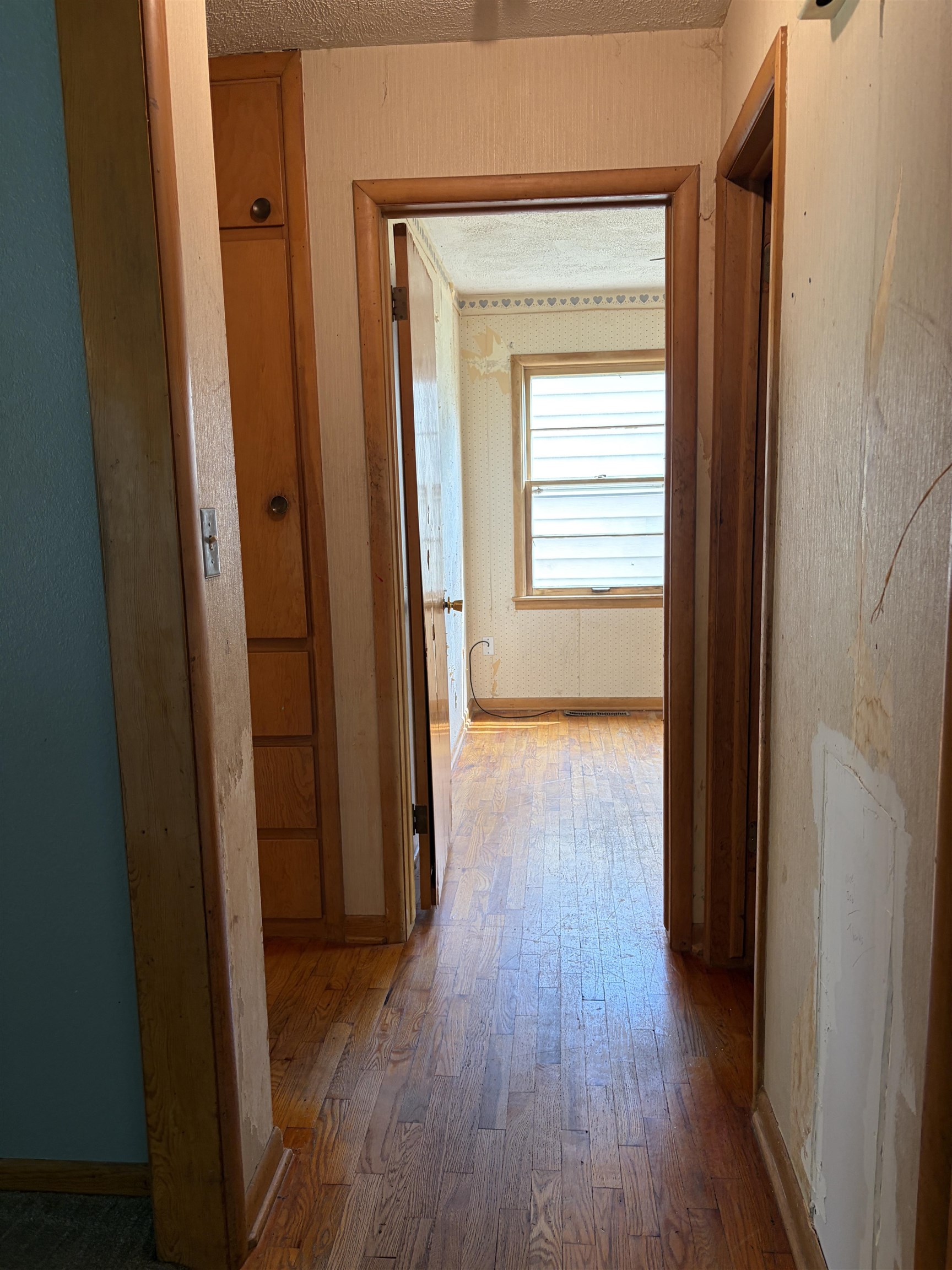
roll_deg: +3.0
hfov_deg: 53.1
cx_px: 476
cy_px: 635
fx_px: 953
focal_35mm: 26
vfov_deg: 67.3
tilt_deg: -8.3
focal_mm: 5.96
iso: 64
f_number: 1.6
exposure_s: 1/60
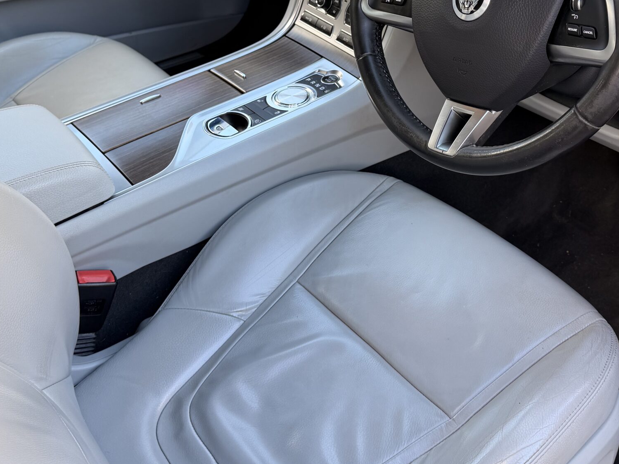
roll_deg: +0.3
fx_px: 733
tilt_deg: -27.8
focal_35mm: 41
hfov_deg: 45.3
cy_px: 125
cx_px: 393
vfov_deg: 34.5
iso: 64
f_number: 1.78
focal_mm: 6.76
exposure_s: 1/133
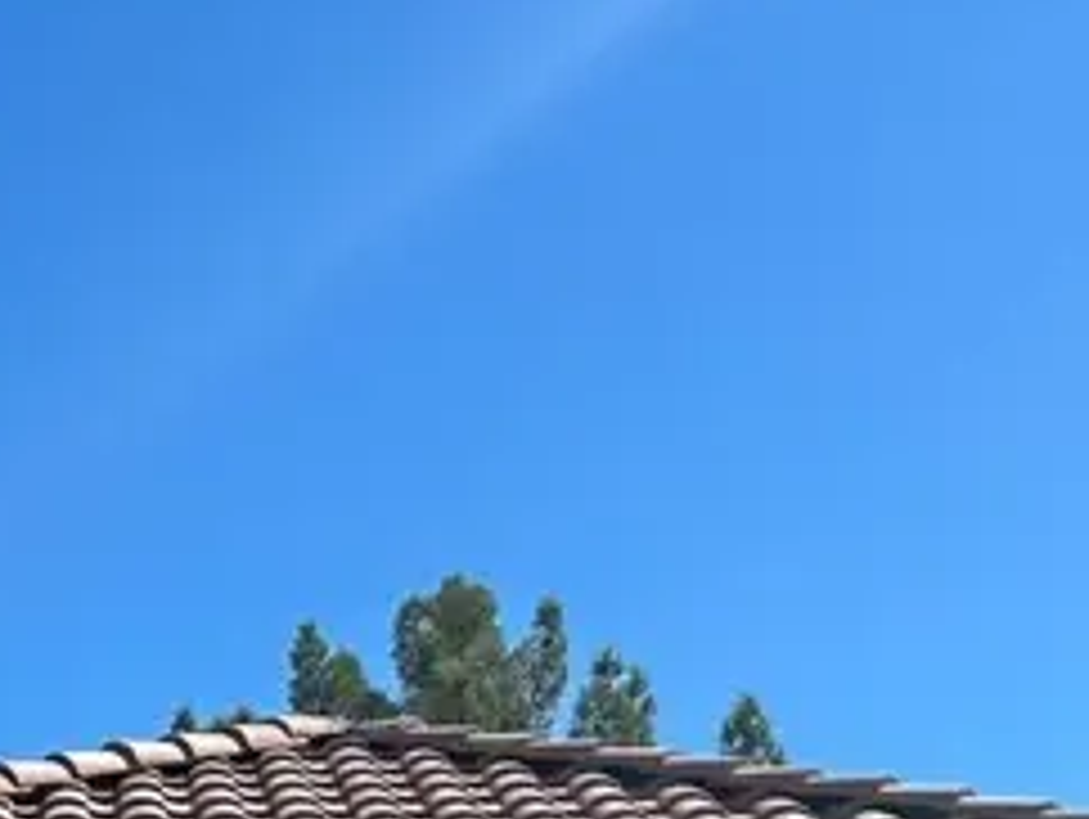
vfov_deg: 12.2
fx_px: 3464
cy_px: 1526
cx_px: -135
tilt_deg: +1.9
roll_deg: +0.1
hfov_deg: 17.2
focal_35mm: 110
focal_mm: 5.7
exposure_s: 1/5319
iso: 50
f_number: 1.5
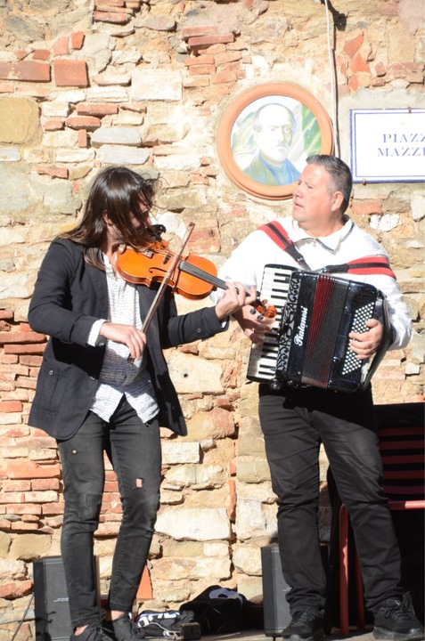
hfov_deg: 6.8
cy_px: 320
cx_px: 212
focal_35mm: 202
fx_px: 3601
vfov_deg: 10.2
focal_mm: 135
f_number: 6
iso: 160
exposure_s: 1/400
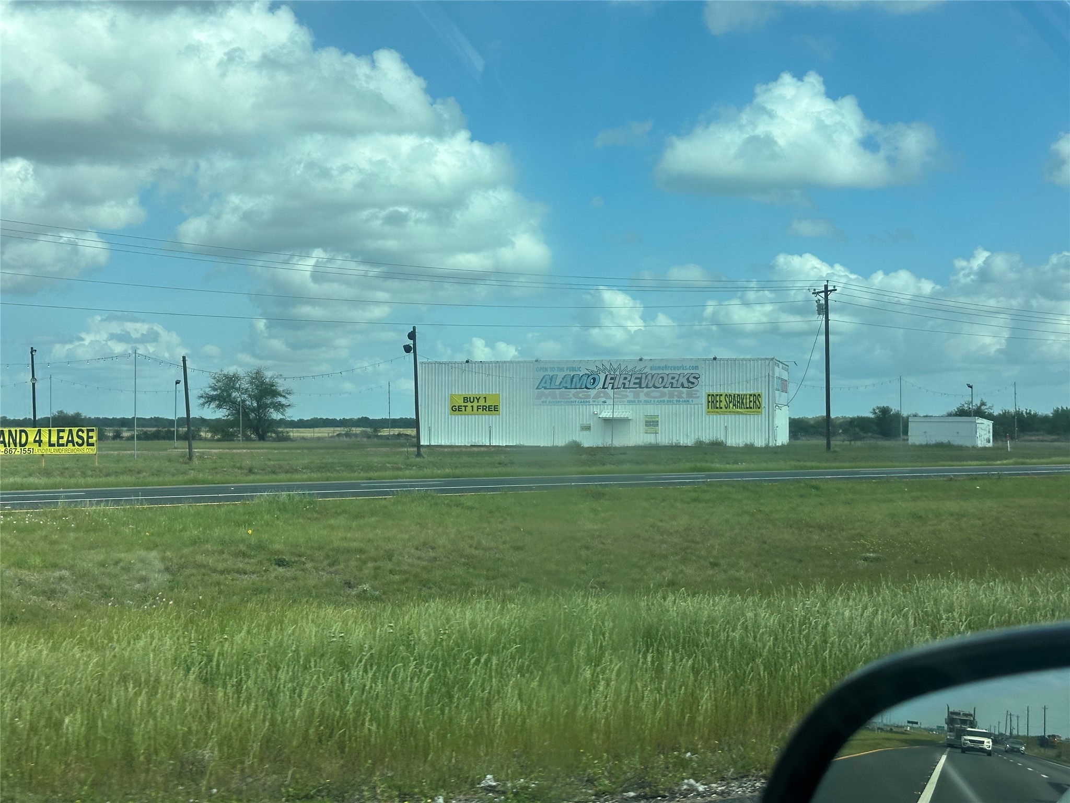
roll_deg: +1.1
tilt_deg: +0.6
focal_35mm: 48
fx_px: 1484
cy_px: 402
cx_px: 535
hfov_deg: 39.7
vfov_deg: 30.3
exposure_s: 1/1613
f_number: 1.78
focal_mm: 6.86
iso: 64
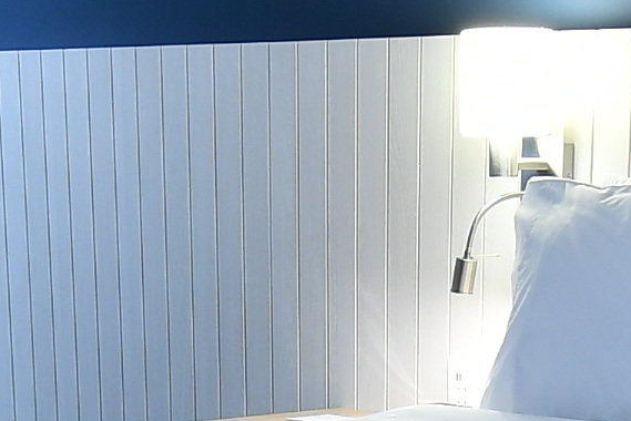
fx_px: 2315
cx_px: 345
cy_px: 973
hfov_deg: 15.5
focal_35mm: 132
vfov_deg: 9.4
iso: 100
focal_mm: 12
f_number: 8
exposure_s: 1/1.3
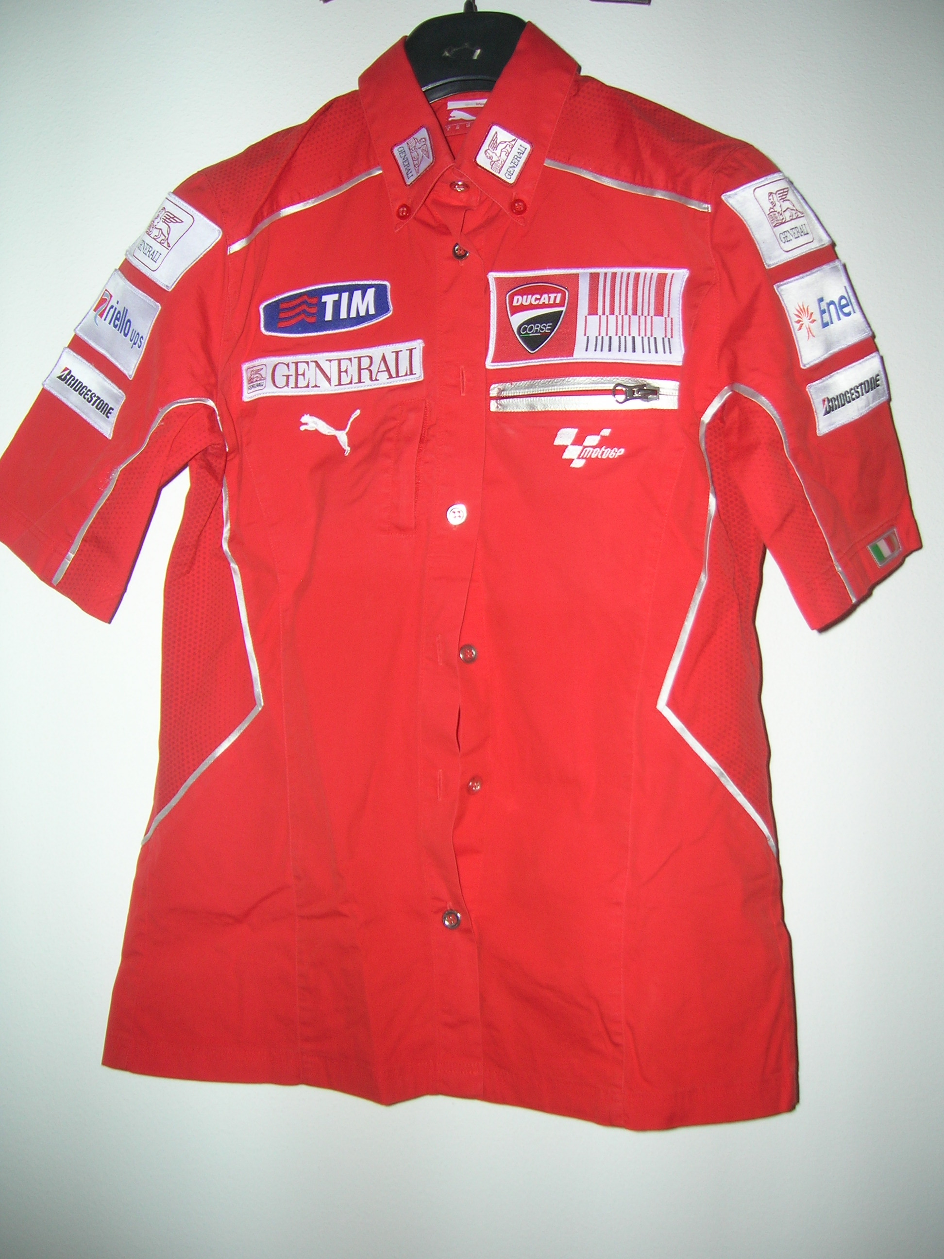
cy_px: 630
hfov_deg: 41.8
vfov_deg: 54.0
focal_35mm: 34
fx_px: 1236
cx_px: 472
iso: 50
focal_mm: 5.7
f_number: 2.9
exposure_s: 1/60.1
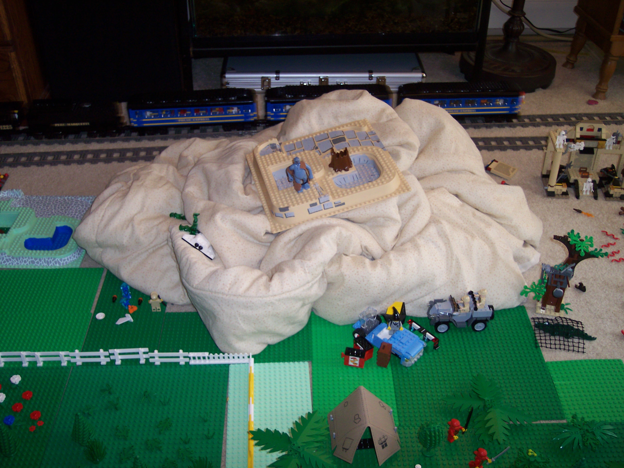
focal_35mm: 38
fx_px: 685
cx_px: 312
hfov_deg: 49.0
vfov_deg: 37.7
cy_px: 234
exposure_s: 1/30
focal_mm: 8
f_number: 2.8
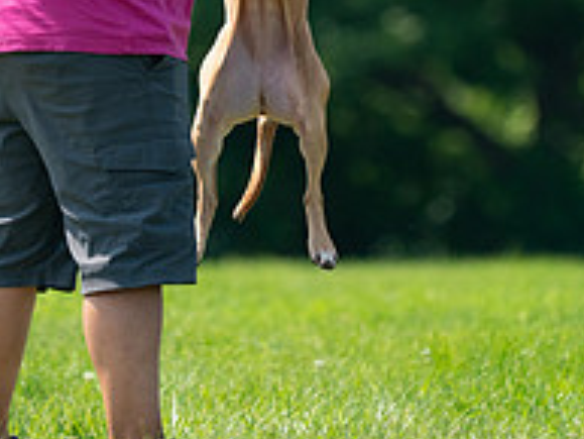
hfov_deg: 2.0
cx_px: 306
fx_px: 16392
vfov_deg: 1.5
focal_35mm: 971
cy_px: -121
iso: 2000
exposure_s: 1/4000
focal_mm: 433
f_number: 6.3
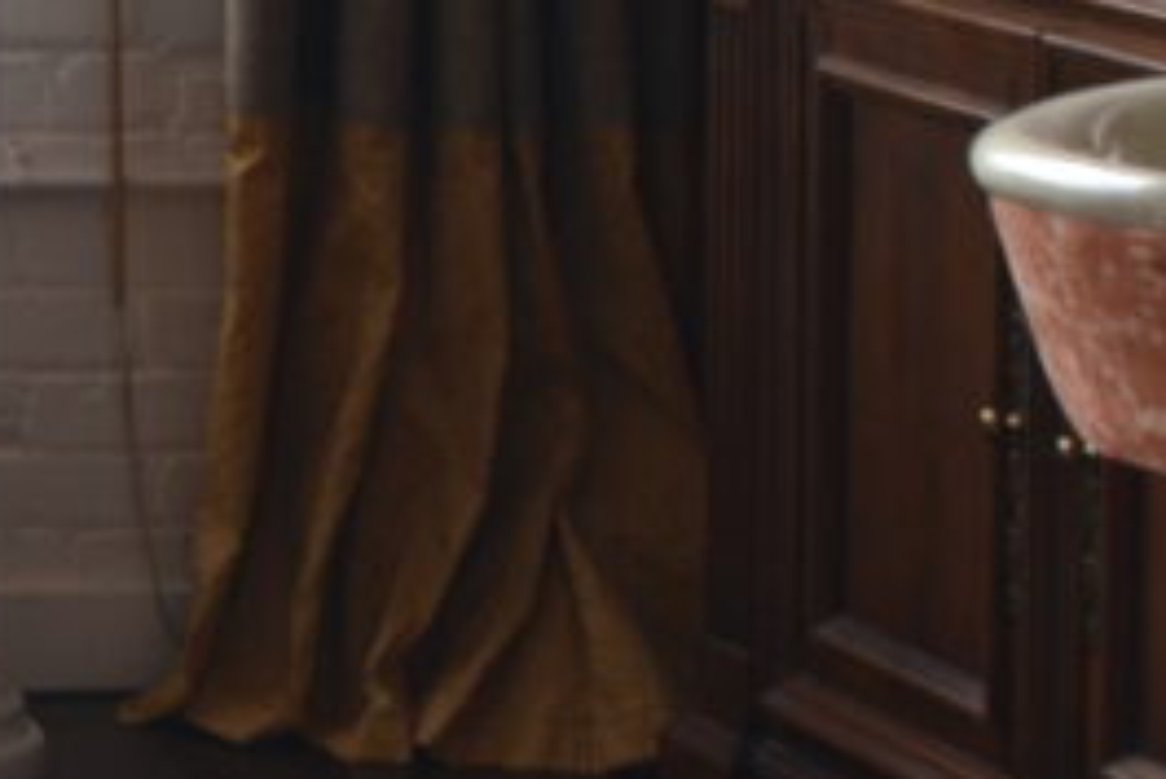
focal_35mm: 191
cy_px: -599
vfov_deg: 7.0
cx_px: -2174
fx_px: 6189
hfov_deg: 9.0
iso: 100
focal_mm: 22
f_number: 5.6
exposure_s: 1/50
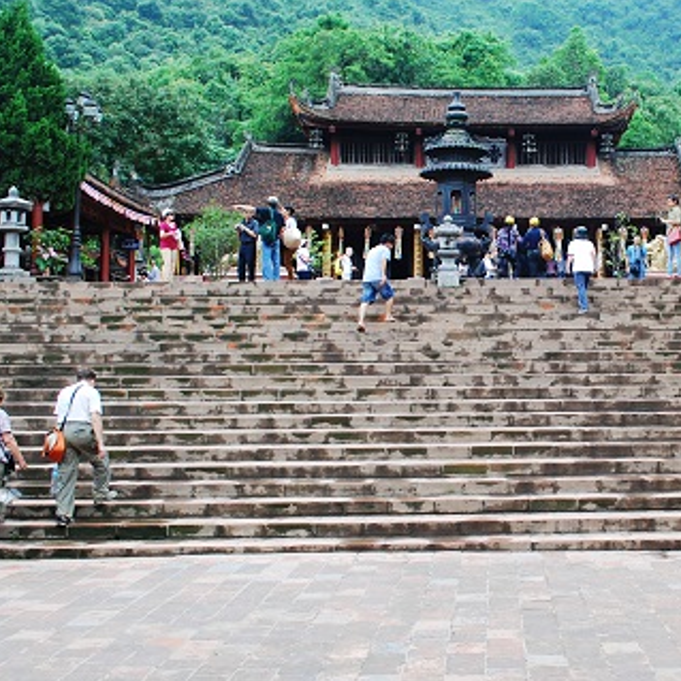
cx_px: 557
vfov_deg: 36.8
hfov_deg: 35.5
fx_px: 1024
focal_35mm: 46
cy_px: 324
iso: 160
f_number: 5.6
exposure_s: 1/125
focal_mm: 18
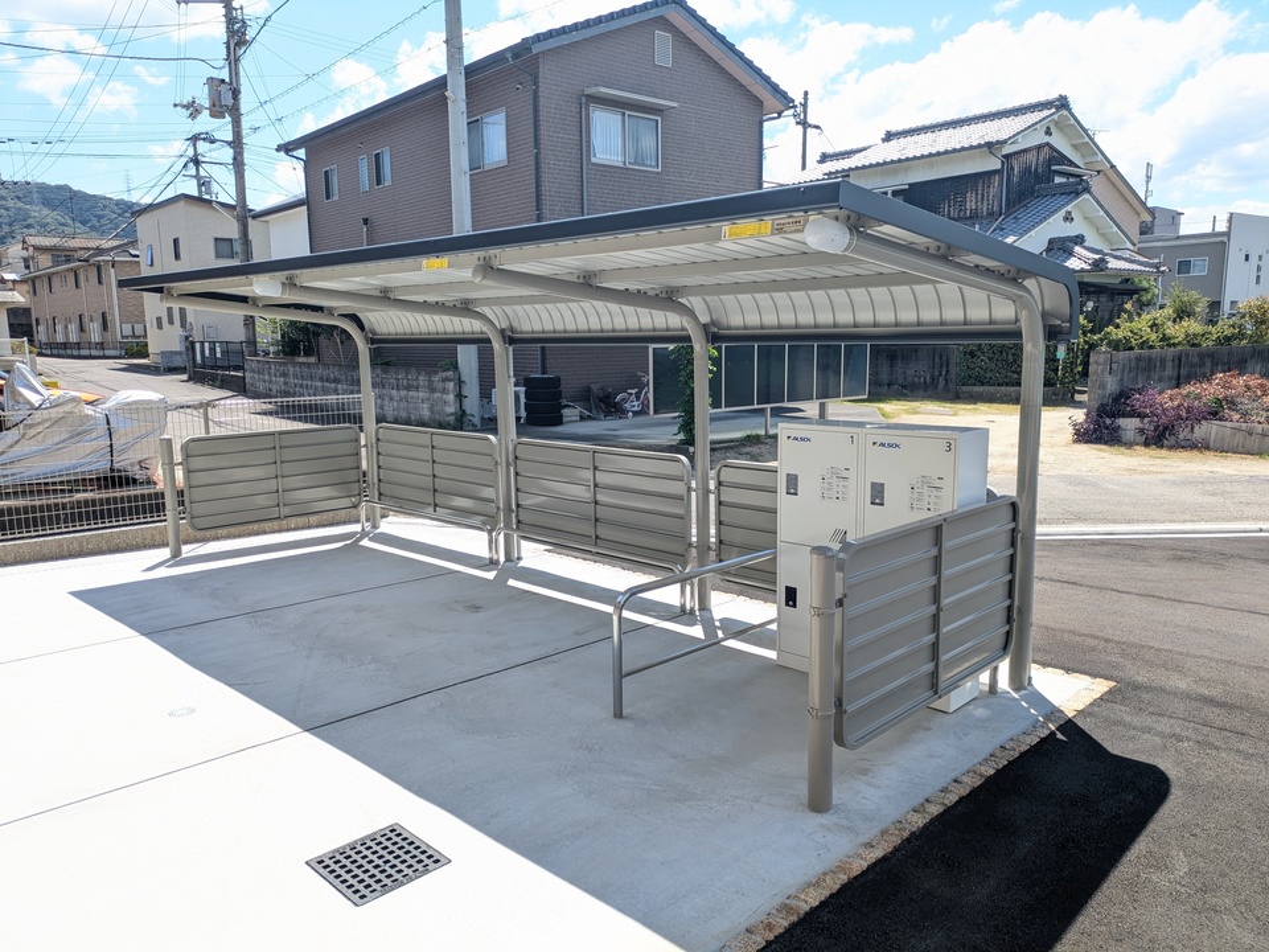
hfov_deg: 69.4
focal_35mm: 25
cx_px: 634
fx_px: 916
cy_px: 476
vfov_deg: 54.9
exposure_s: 1/846
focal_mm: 5.43
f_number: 1.89
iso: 46
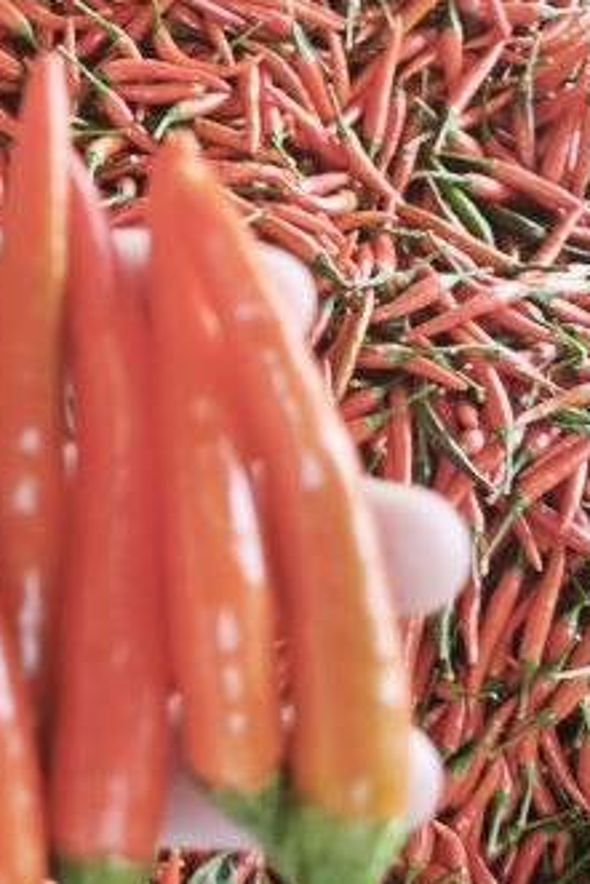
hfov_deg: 16.7
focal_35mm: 77
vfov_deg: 25.9
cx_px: -190
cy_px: 207
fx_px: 1891
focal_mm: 5.43
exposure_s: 1/100
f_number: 1.8
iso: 100
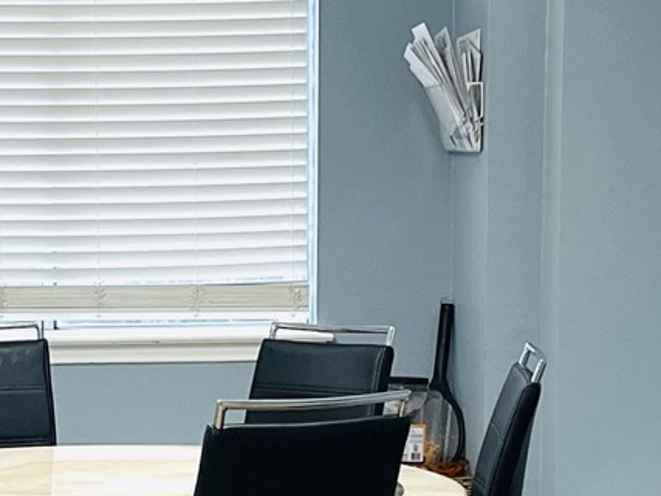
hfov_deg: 16.3
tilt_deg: -5.5
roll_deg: +1.7
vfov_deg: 12.3
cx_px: 136
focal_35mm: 120
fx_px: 2291
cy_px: 341
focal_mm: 5.1
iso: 125
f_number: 1.6
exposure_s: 1/120
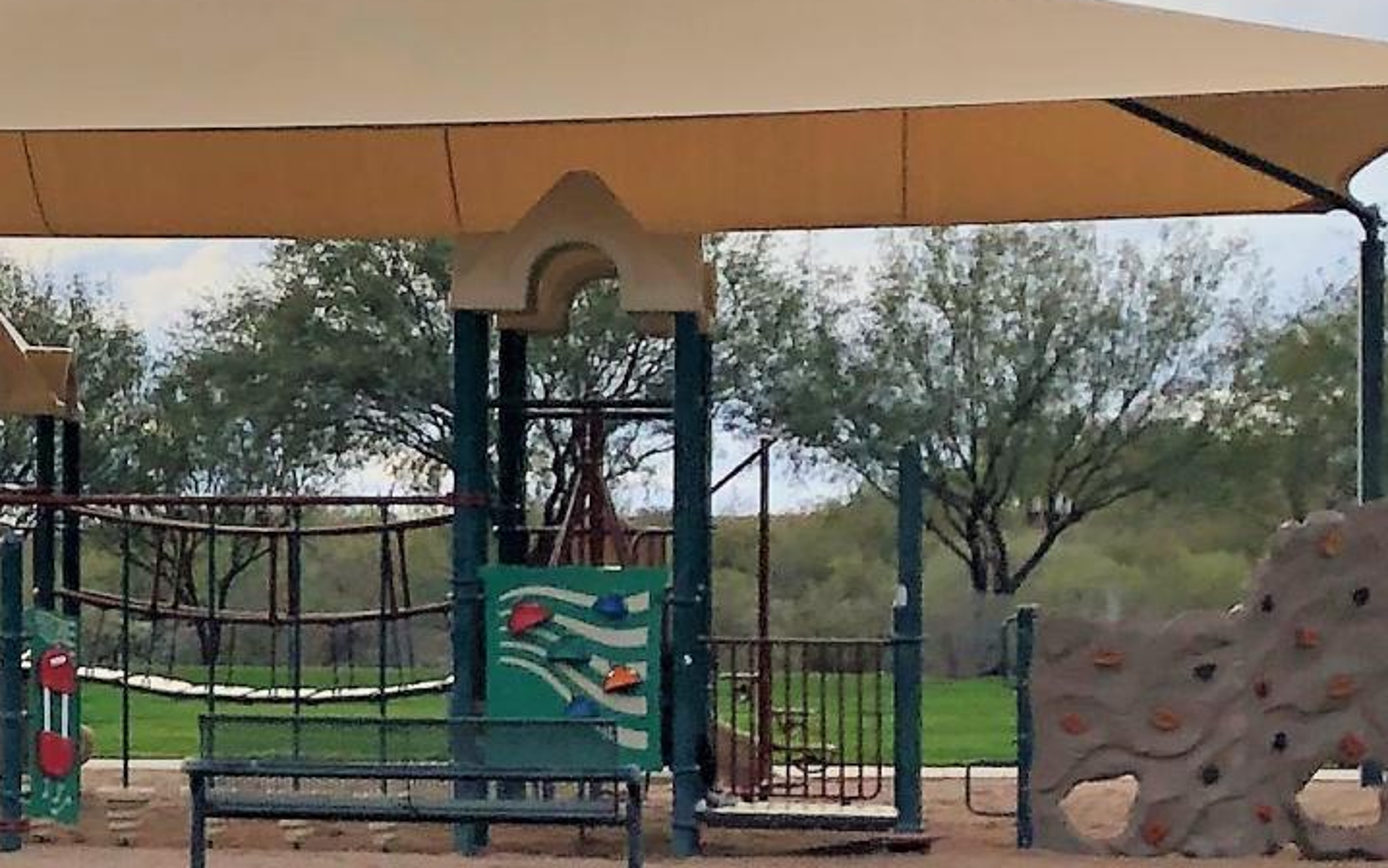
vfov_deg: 10.6
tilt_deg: +0.9
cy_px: 476
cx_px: -878
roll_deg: -0.4
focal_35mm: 124
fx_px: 4691
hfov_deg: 15.2
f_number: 1.8
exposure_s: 1/152
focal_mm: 4
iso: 20
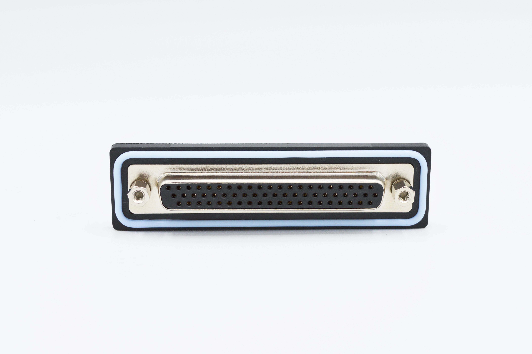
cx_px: 266
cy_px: 177
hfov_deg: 38.9
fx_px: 753
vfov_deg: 26.4
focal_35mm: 51
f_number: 8
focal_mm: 34
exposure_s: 1/250
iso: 100
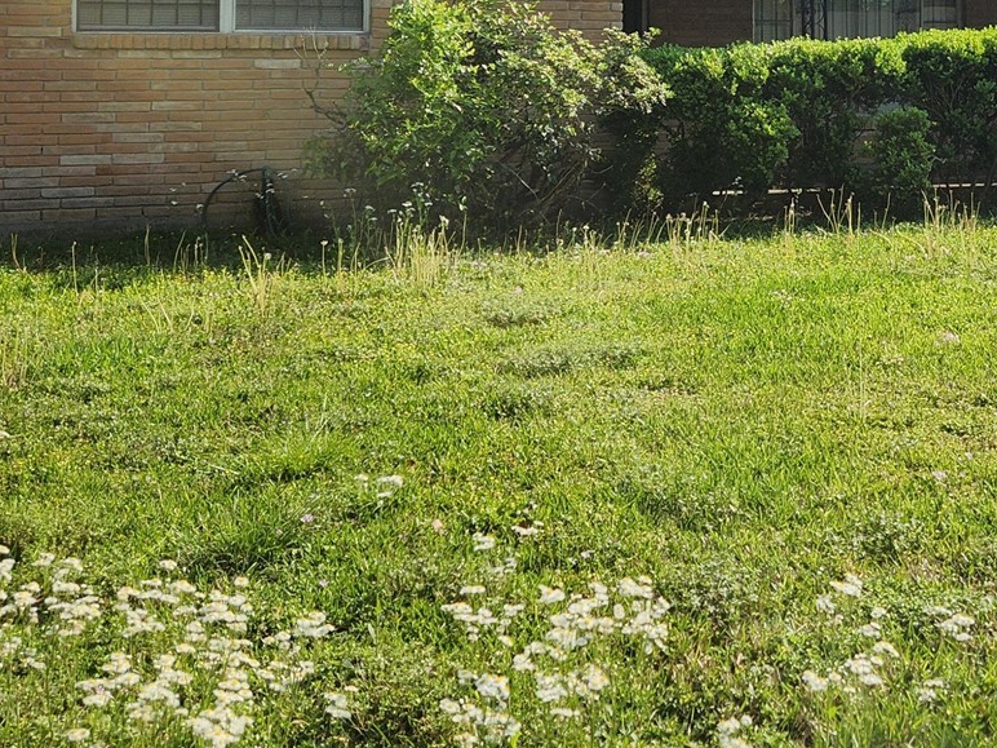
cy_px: 32
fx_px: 1757
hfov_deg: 29.9
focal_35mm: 61
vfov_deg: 23.2
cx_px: 954
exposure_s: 1/2497
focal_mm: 5.4
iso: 20
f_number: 1.8
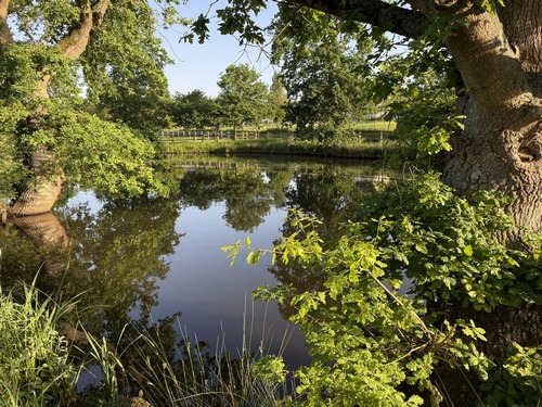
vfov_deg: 56.8
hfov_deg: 71.6
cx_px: 271
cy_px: 204
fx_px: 376
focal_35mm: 24
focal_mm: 6.76
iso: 100
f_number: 1.78
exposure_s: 1/805
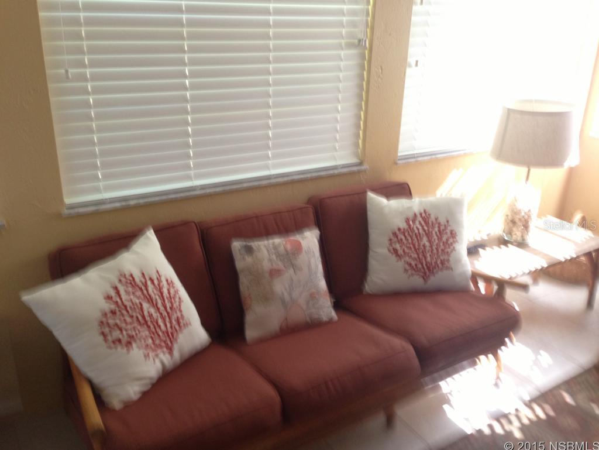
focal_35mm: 33
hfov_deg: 55.3
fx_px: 571
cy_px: 225
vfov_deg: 43.0
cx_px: 300
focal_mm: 4.13
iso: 100
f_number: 2.4
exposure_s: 1/20
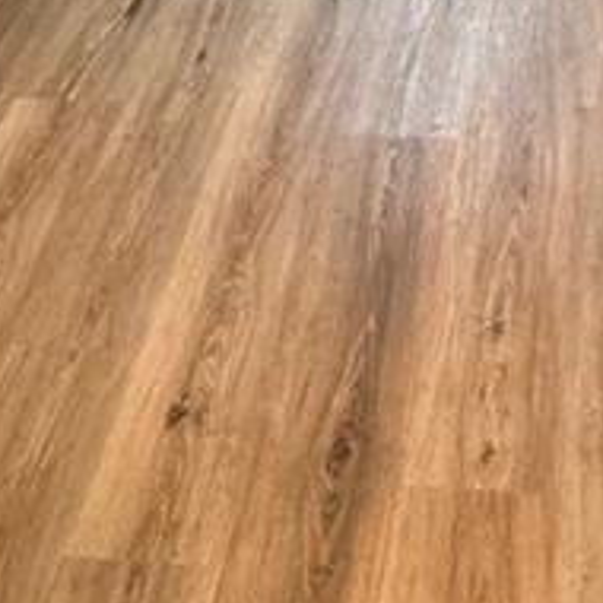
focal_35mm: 78
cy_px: 108
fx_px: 1537
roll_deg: +3.5
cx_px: 416
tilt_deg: -35.4
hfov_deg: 22.1
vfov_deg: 21.9
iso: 400
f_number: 2.2
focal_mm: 2.22
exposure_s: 1/60
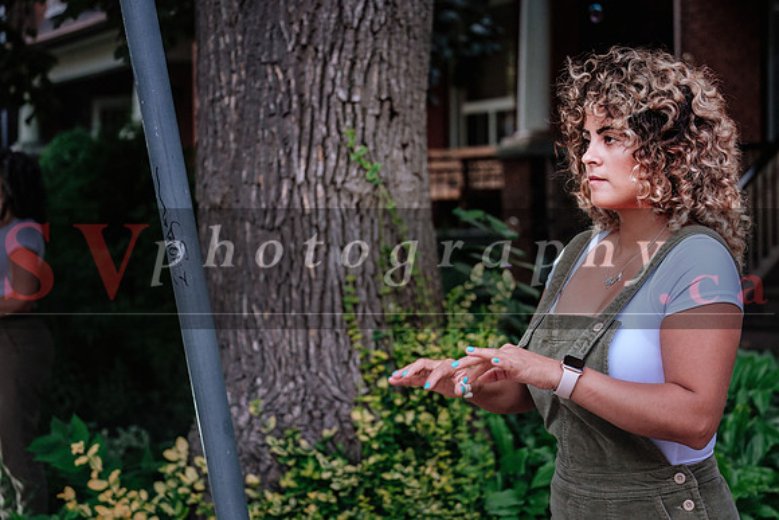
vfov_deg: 16.9
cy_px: 240
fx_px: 1748
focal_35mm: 81
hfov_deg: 25.1
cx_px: 419
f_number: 2.8
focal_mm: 50
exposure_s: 1/250
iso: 1600
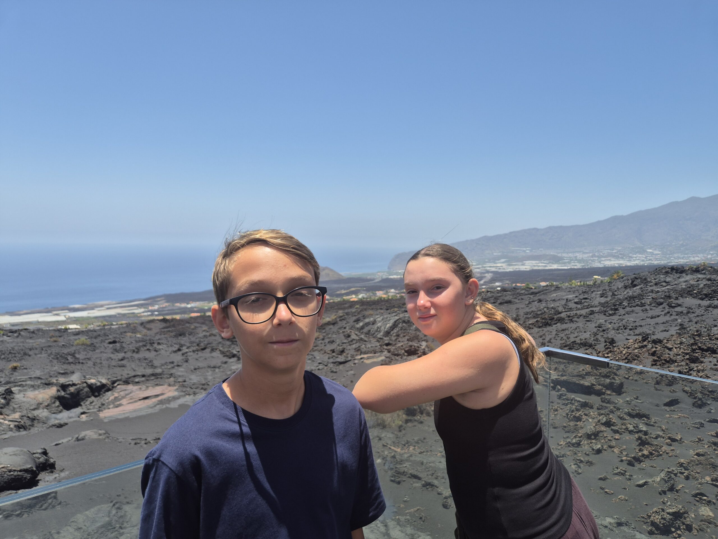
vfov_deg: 58.9
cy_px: 270
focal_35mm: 23
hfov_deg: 73.9
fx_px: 477
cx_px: 359
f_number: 1.8
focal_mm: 5.4
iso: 25
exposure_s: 1/1688
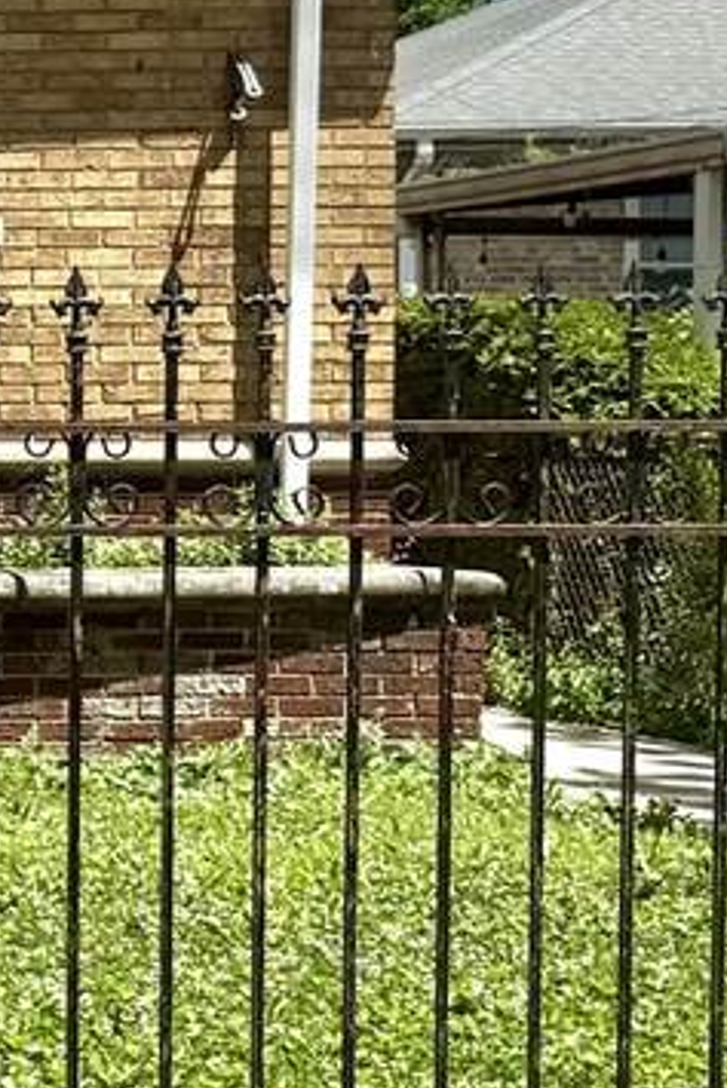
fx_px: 2723
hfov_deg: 12.2
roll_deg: -0.1
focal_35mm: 90
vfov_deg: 22.2
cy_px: 153
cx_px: -1000
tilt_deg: -1.1
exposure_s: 1/6711
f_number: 1.78
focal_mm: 6.76
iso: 80
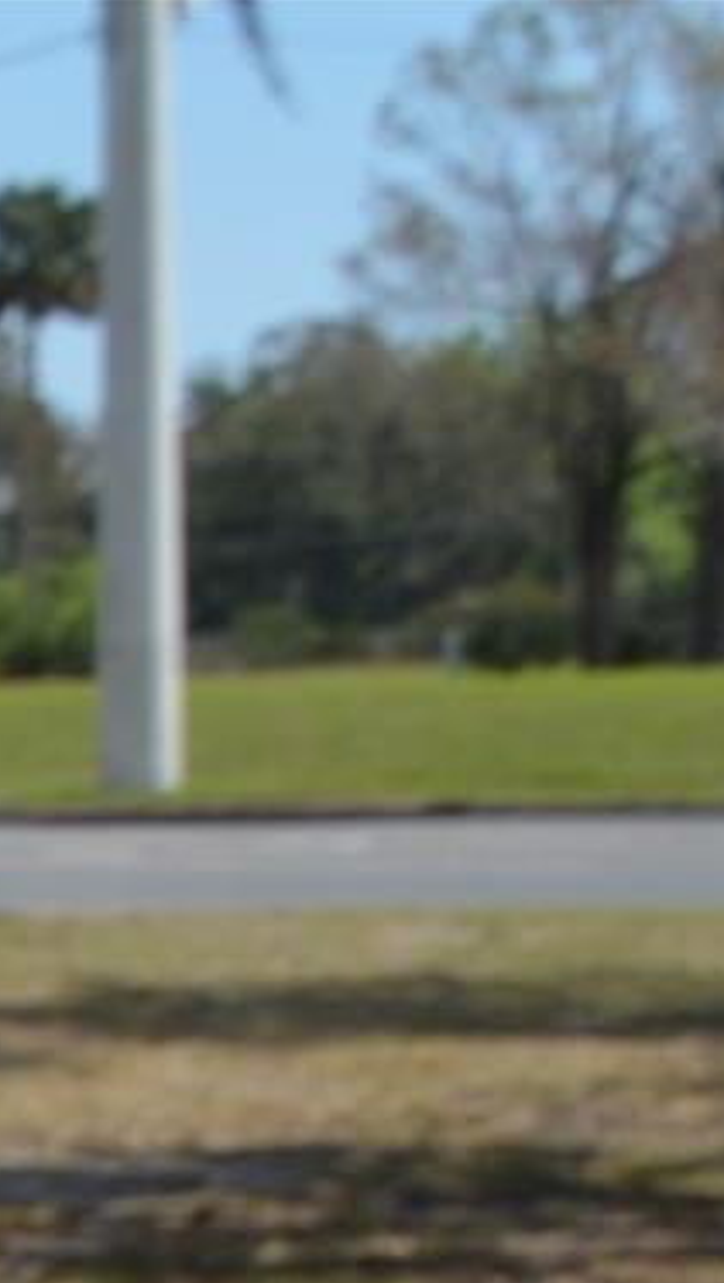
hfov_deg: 5.9
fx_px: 6402
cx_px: -1620
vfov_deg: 11.1
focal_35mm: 188
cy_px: 1822
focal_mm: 28
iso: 125
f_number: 8
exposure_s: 1/250
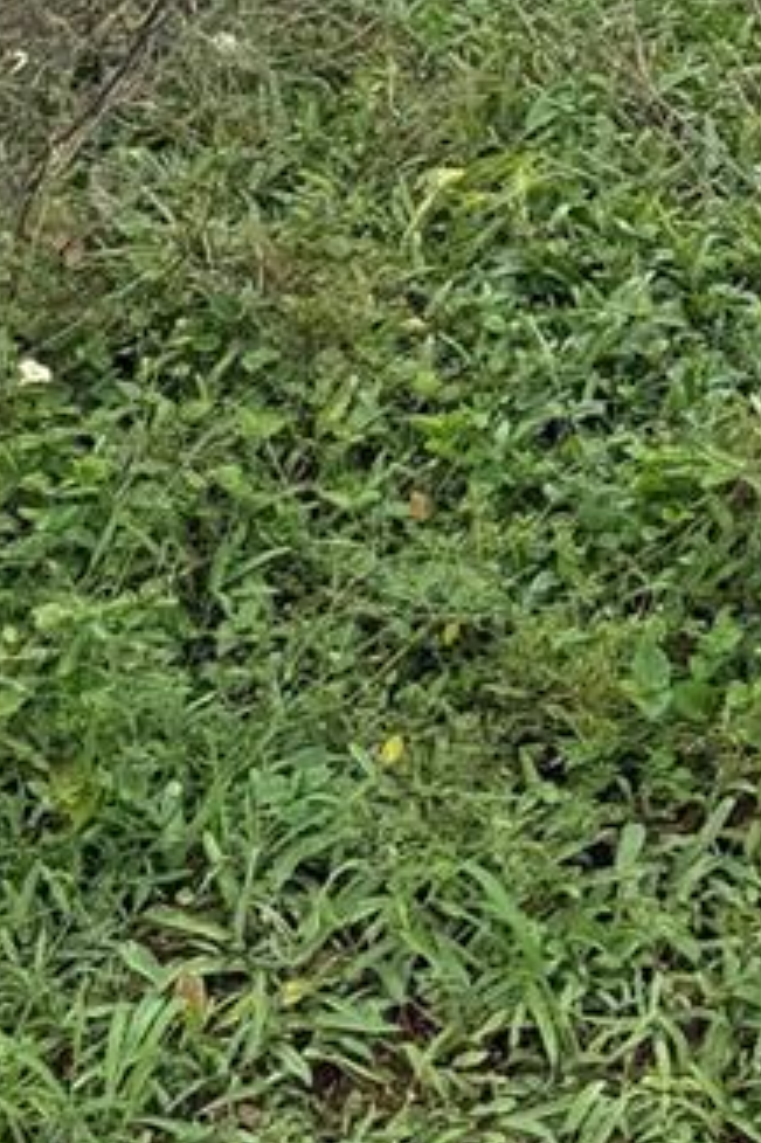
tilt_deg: -9.5
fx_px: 2920
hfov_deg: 13.8
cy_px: -295
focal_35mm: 92
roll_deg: +0.1
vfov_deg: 20.5
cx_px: 1203
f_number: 1.78
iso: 80
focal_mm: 6.76
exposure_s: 1/1493
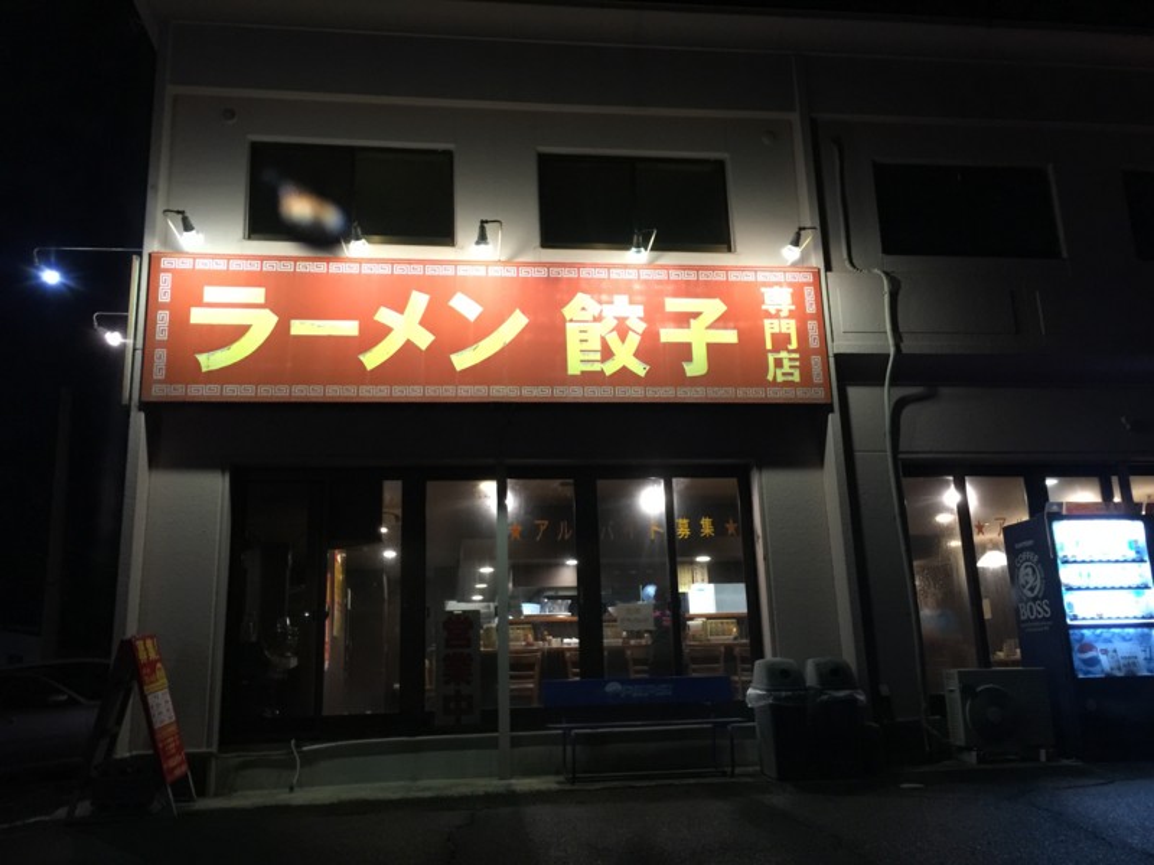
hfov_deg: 61.7
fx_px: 967
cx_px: 577
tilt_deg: +15.2
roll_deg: -0.3
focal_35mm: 29
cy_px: 432
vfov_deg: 48.2
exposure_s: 1/10
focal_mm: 4.15
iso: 125
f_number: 2.2
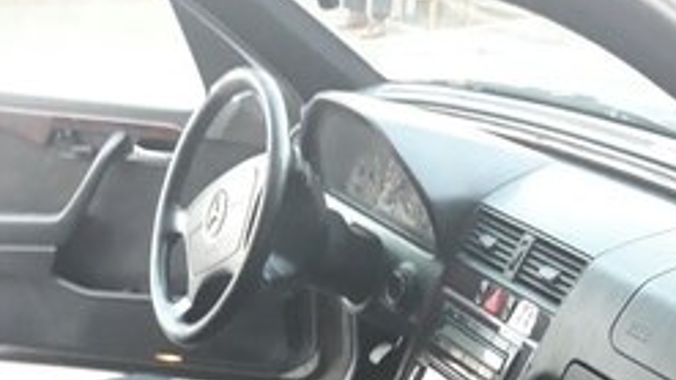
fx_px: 1058
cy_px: 511
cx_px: 479
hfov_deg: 34.9
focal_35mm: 59
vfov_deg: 18.7
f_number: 1.7
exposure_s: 1/25
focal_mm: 3.71
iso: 250
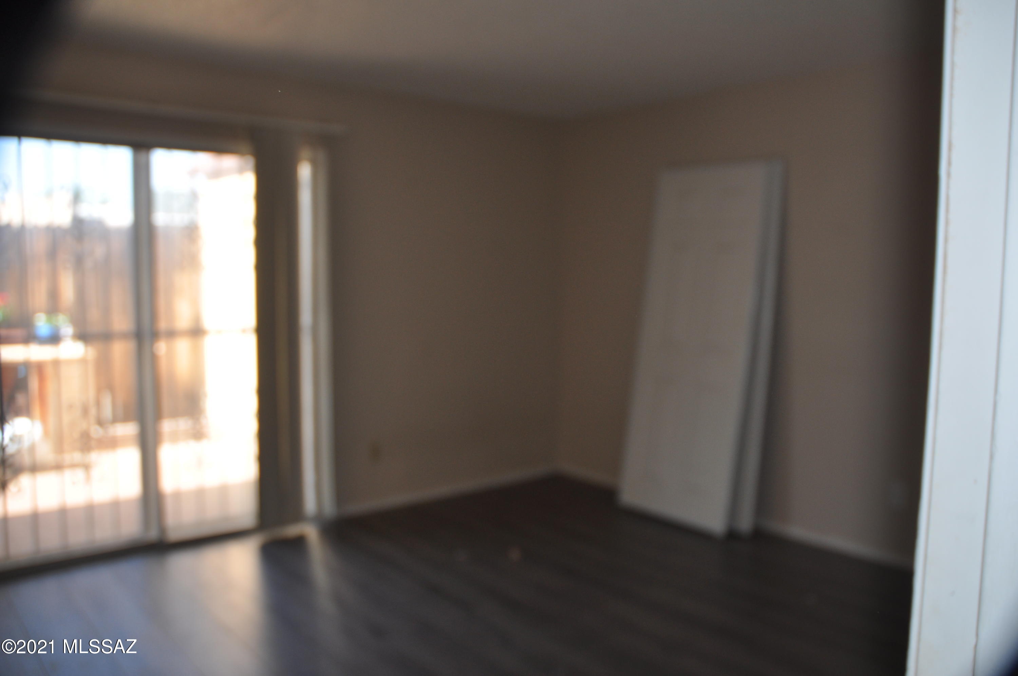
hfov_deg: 57.3
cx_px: 509
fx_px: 932
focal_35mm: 33
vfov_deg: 39.9
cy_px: 338
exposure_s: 1/200
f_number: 3.5
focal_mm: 22
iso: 200
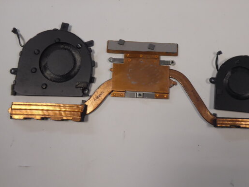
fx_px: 245
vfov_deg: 41.8
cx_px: 145
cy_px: 90
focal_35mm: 34
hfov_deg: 53.7
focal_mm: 5
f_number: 3.5
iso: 200
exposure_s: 1/60
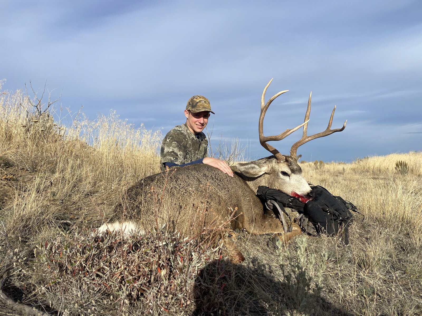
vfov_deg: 53.1
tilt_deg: +2.9
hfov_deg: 67.3
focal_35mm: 26
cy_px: 158
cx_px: 211
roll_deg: -1.2
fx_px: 317
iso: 32
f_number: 1.8
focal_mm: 4.25
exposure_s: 1/3846
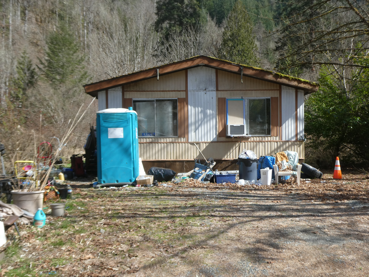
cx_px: 184
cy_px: 138
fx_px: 373
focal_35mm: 35
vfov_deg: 40.7
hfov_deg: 52.6
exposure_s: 1/400
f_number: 3.7
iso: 80
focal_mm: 6.3
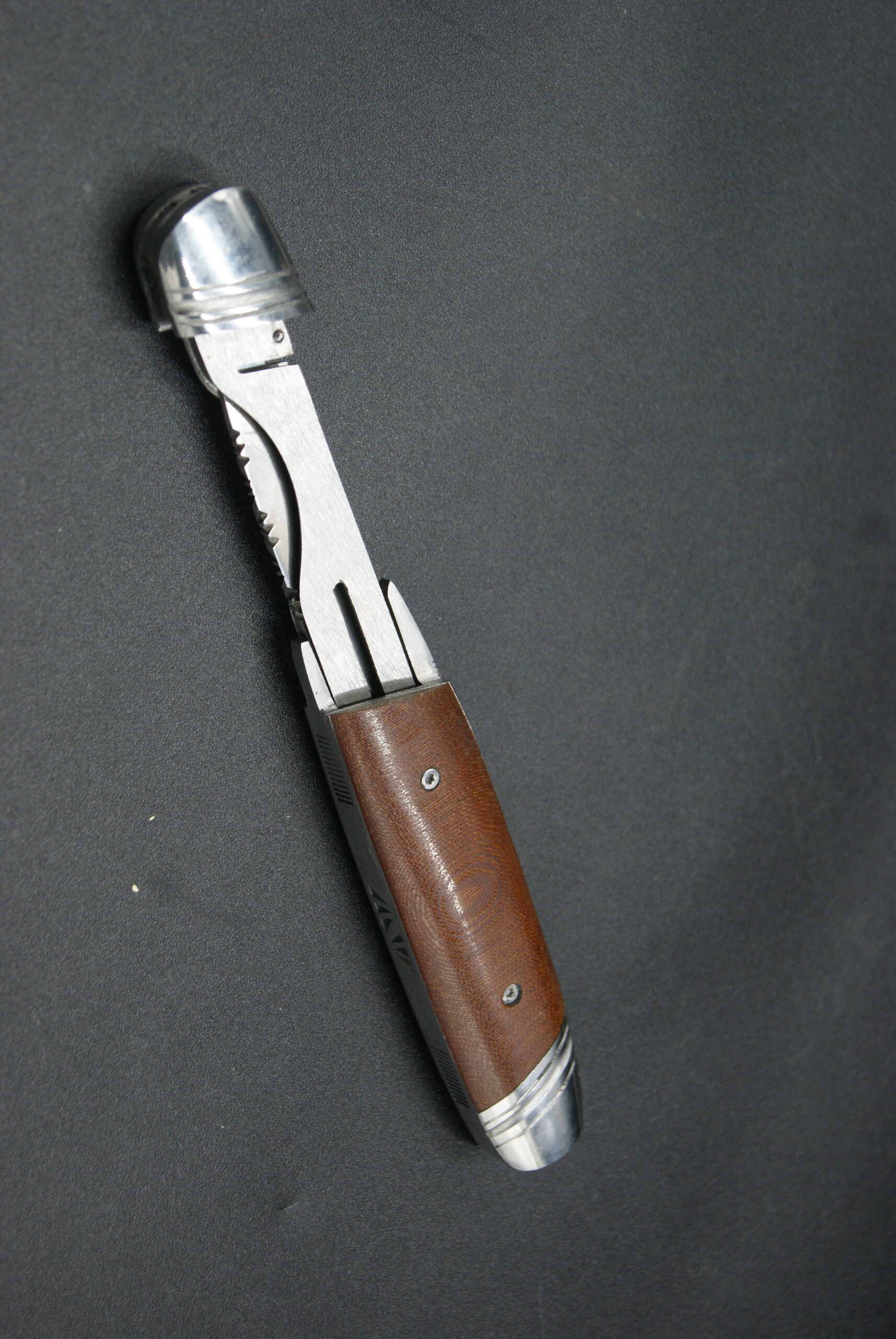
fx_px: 2791
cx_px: 448
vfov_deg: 27.0
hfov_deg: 18.2
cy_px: 670
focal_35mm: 75
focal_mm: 50
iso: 200
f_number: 5.6
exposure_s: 1/80
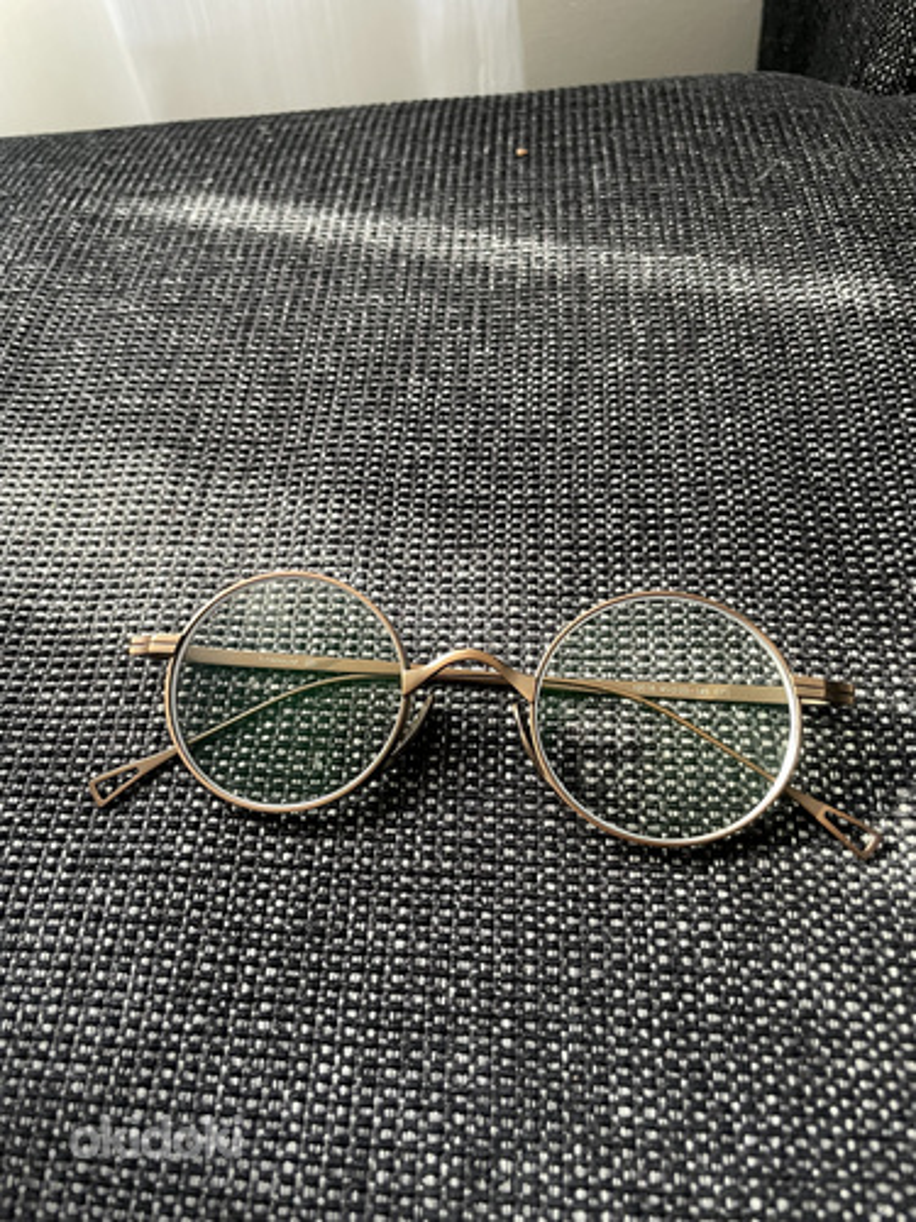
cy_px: 611
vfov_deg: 67.3
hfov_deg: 53.1
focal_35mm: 26
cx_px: 458
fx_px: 917
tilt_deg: -54.8
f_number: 1.6
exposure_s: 1/60
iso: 250
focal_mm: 4.2
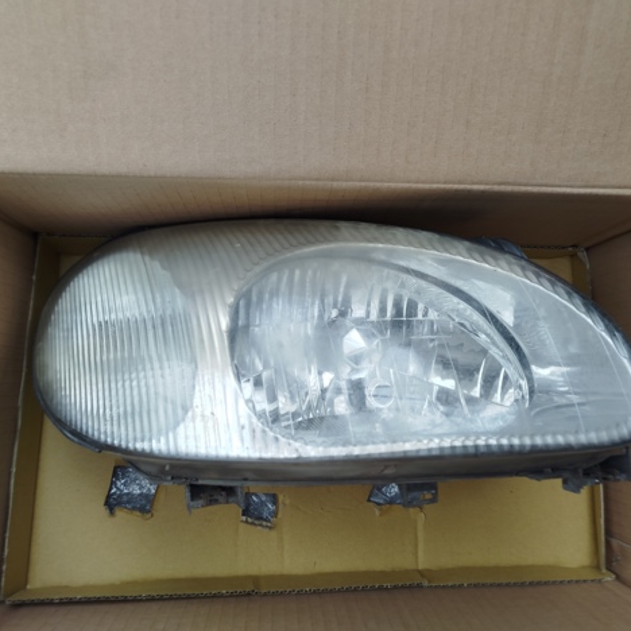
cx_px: 333
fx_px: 598
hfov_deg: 55.6
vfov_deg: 55.6
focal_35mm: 29
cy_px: 310
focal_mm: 5.31
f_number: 1.7
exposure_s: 1/100
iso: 50
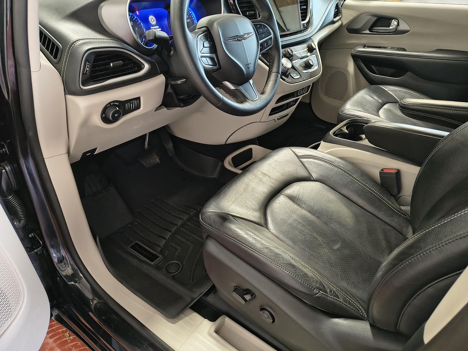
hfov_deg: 71.6
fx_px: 324
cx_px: 234
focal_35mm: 24
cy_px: 176
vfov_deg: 56.8
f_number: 1.8
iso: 1131
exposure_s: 1/60
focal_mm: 5.56
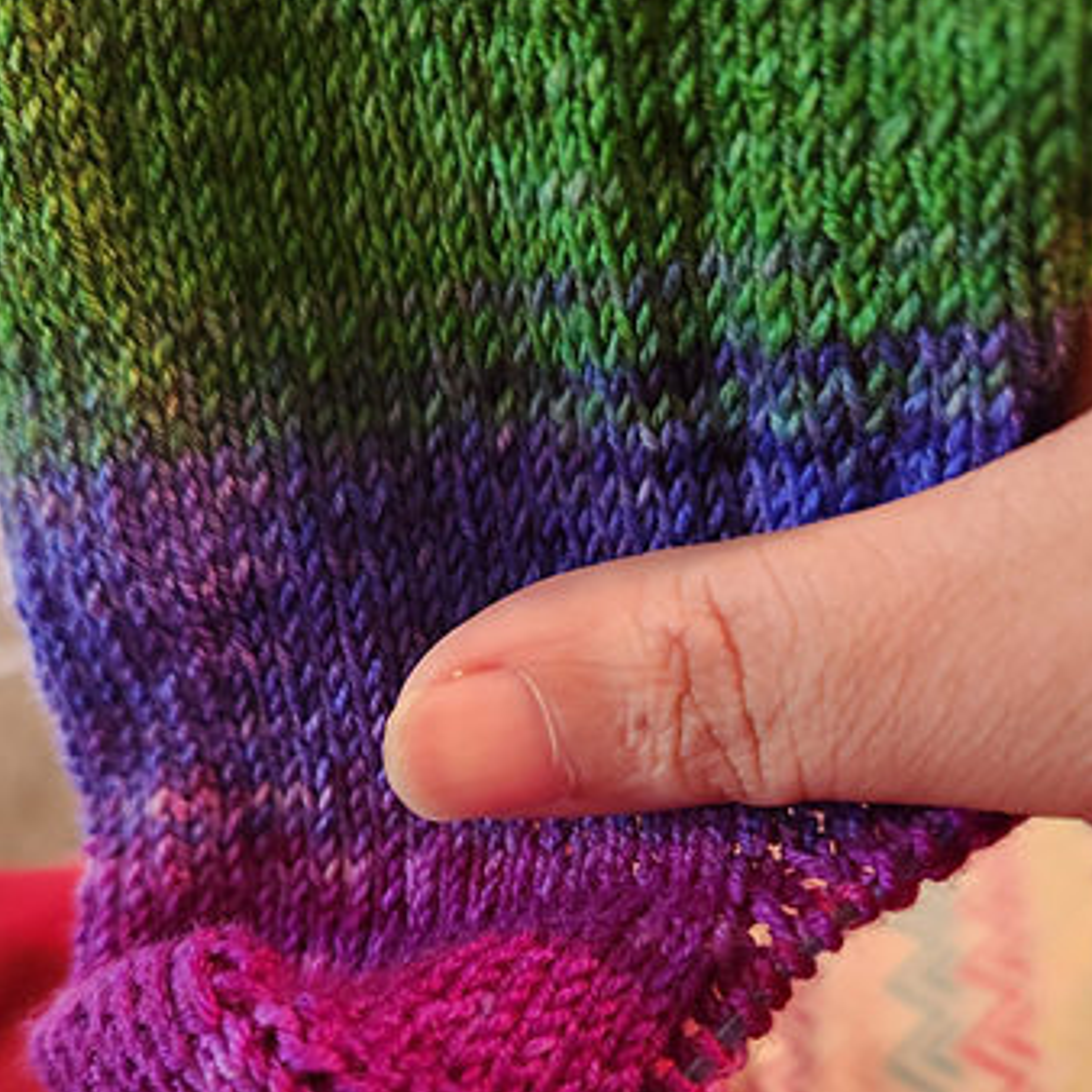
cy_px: 762
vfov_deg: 52.6
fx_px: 1071
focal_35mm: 30
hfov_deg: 54.0
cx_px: 498
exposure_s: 1/40
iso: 640
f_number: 1.8
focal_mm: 5.4
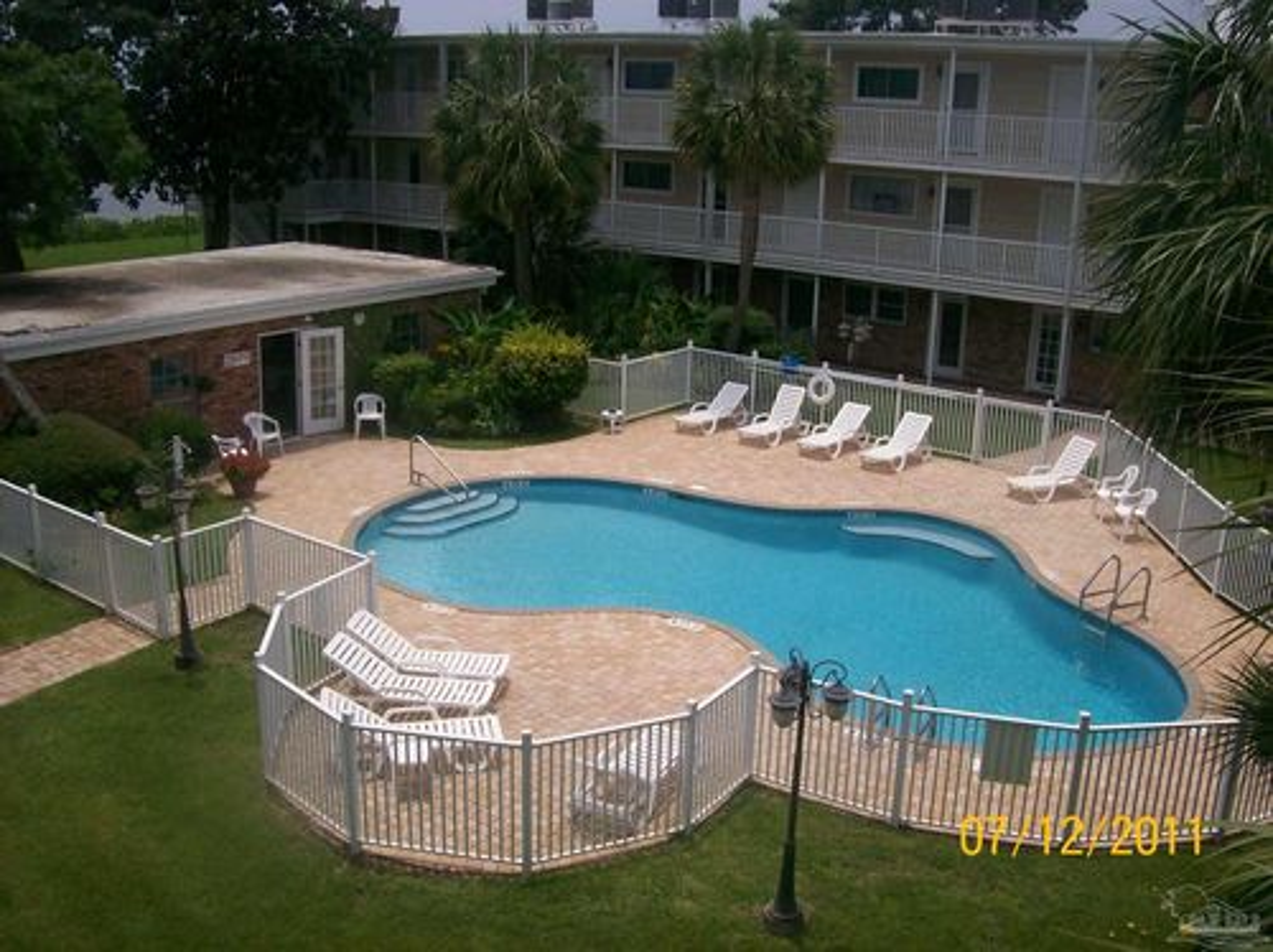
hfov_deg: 51.4
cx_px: 636
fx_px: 1323
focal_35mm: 36
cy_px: 476
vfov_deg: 39.6
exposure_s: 1/1401
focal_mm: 6
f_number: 4.8
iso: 80
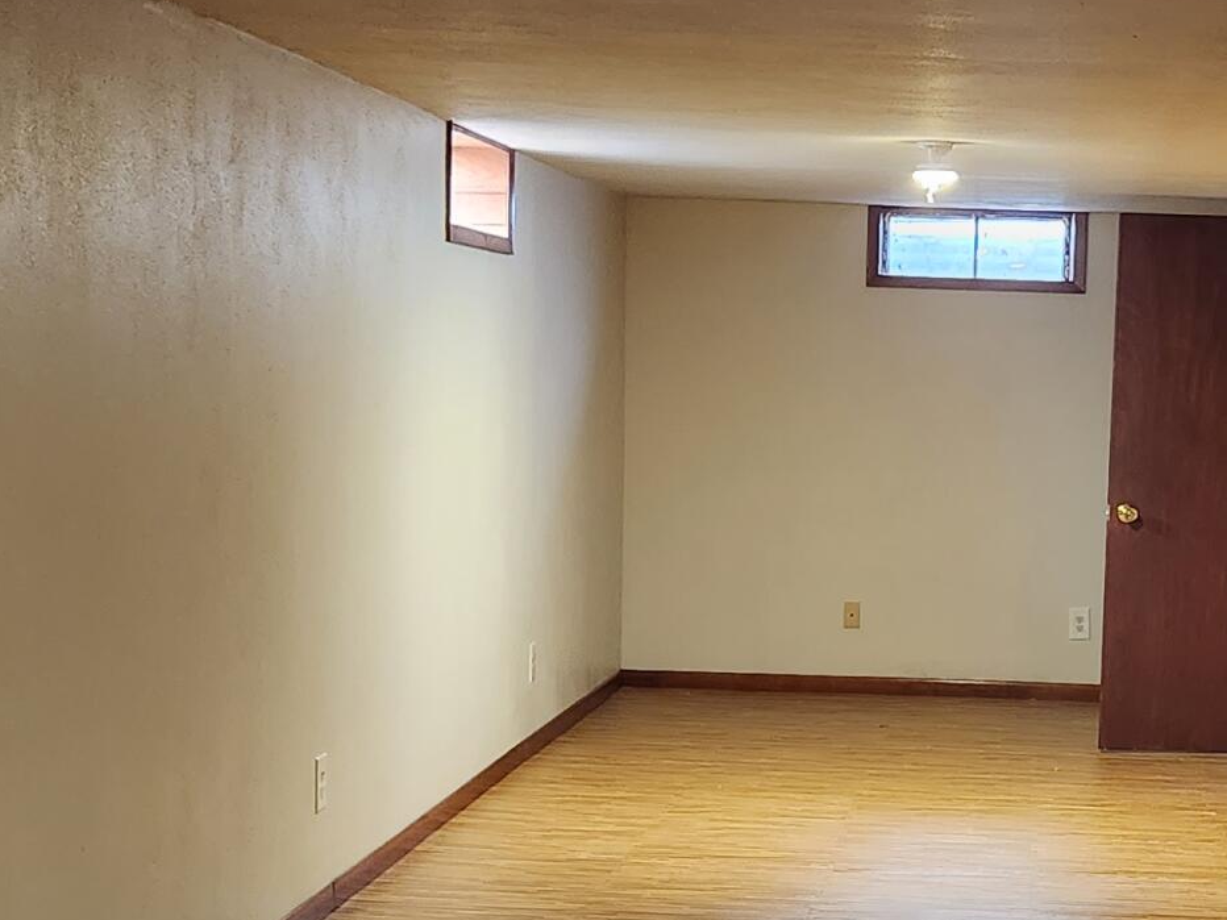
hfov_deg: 25.9
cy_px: 704
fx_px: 2623
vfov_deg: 19.7
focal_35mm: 74
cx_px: 958
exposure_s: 1/60
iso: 640
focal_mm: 5.4
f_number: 1.8
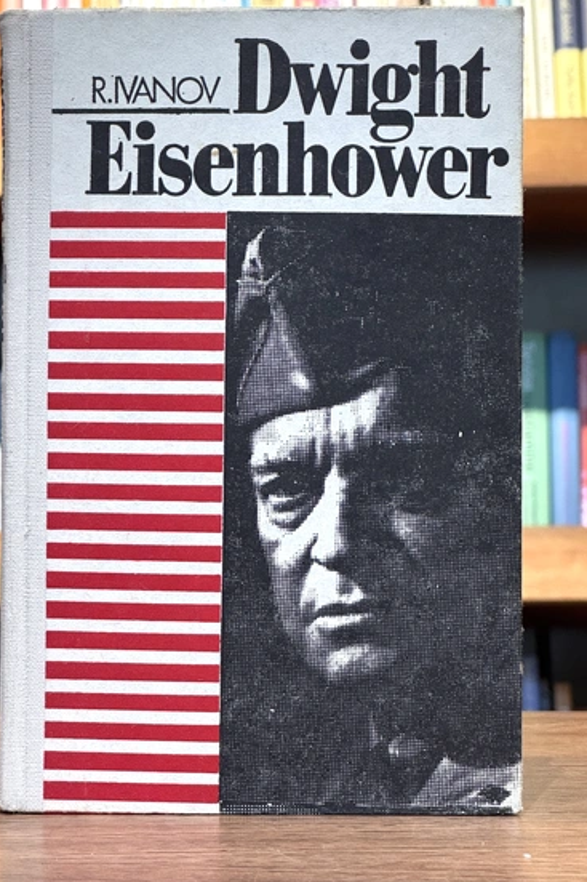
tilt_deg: +1.2
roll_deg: +0.1
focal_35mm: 99
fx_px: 2423
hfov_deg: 13.8
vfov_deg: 20.6
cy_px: 425
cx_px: 254
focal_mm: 9
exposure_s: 1/66
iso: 250
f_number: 2.8
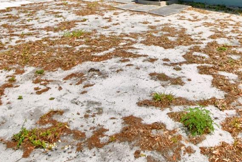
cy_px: -63
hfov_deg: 45.6
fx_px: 282
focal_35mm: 42
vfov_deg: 26.0
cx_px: 163
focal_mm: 10
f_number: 4.5
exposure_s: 1/1600
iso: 100
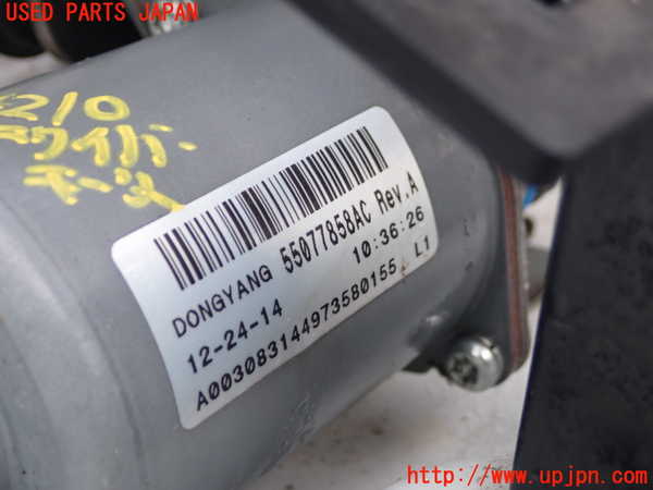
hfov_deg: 31.2
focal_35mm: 62
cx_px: 326
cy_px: 245
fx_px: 1170
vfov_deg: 23.7
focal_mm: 11.09
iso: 250
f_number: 3.6
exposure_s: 1/60
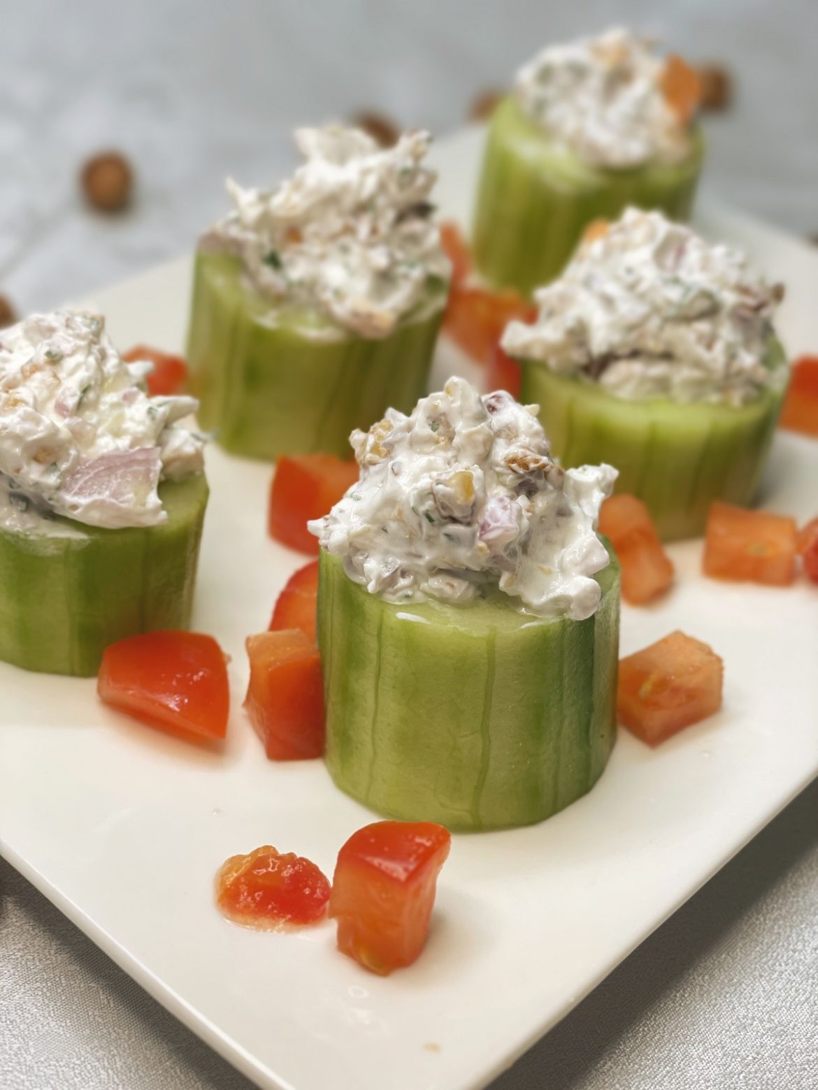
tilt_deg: -37.7
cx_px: 409
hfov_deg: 28.0
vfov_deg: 36.8
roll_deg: -3.9
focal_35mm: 52
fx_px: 1638
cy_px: 545
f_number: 2
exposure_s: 1/100
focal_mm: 6
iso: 100
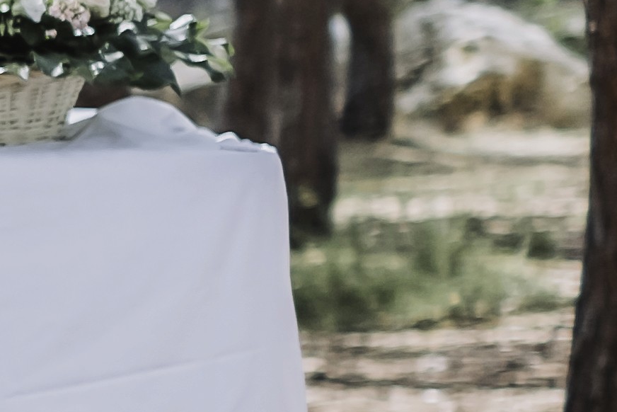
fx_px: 6103
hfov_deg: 5.5
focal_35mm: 356
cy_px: 377
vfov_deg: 3.9
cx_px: -1188
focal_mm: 35
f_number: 2
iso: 200
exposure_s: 1/2000
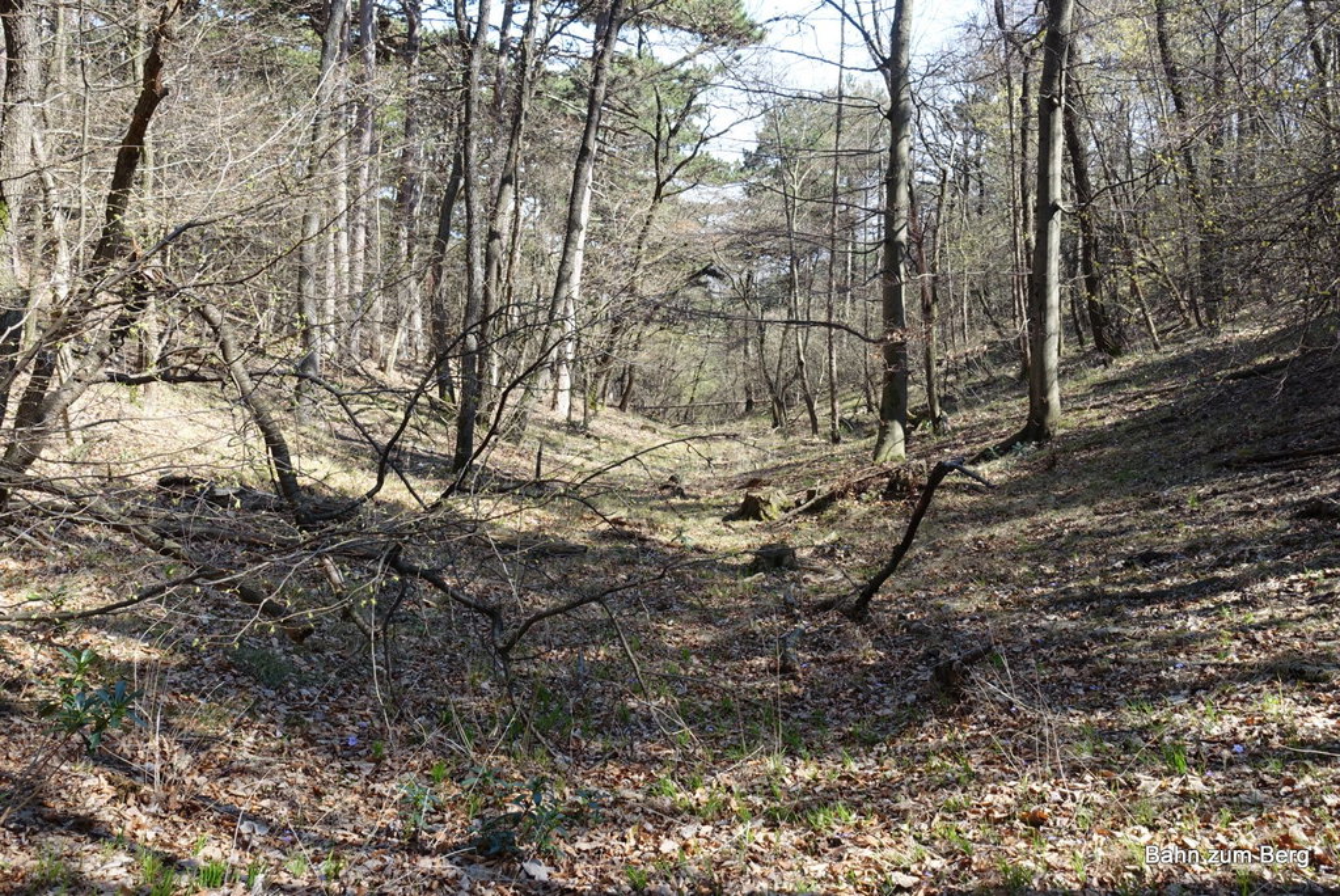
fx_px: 1304
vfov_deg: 37.9
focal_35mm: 35
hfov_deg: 54.4
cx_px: 670
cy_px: 448
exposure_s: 1/100
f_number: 5.6
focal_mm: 12.99
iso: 125
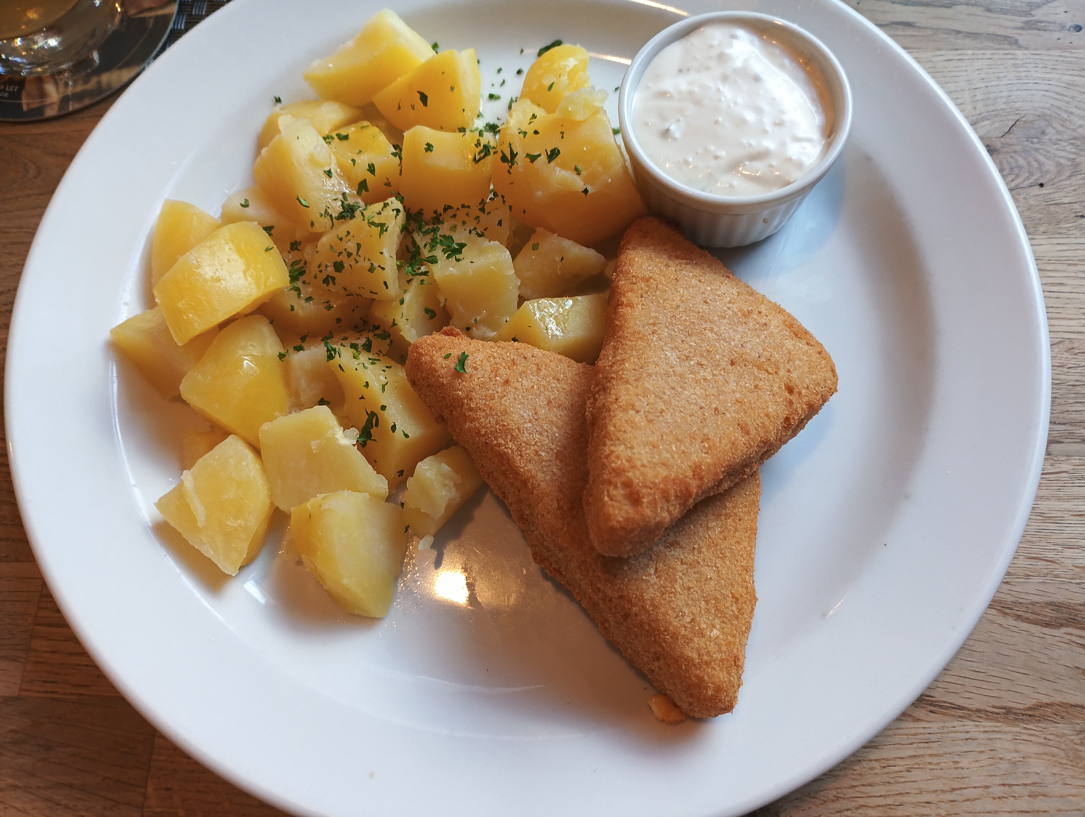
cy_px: 408
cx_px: 542
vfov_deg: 49.9
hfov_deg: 63.4
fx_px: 879
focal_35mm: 28
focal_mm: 4.26
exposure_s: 1/50
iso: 215
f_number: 1.8
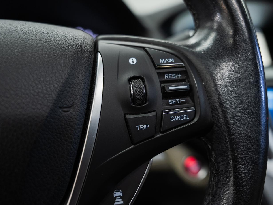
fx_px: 252
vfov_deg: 44.2
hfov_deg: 56.8
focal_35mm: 32
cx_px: 138
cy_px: 102
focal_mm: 28.6
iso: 640
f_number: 3.5
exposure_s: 1/50
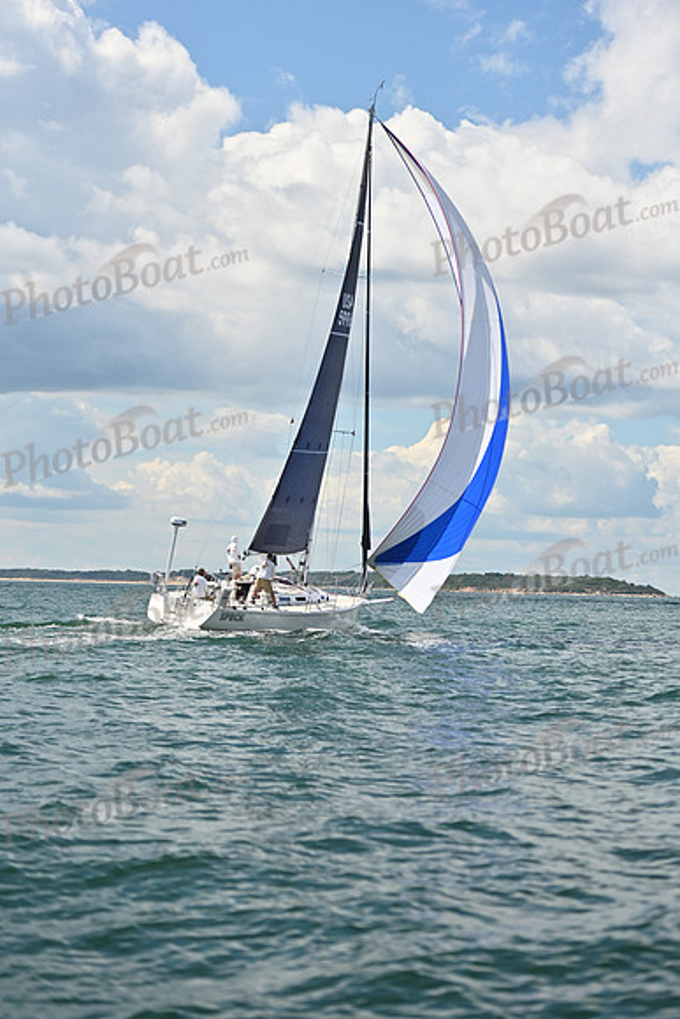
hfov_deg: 15.9
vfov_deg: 23.6
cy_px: 510
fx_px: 2435
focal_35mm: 86
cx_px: 340
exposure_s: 1/2500
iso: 250
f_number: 3.2
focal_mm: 86
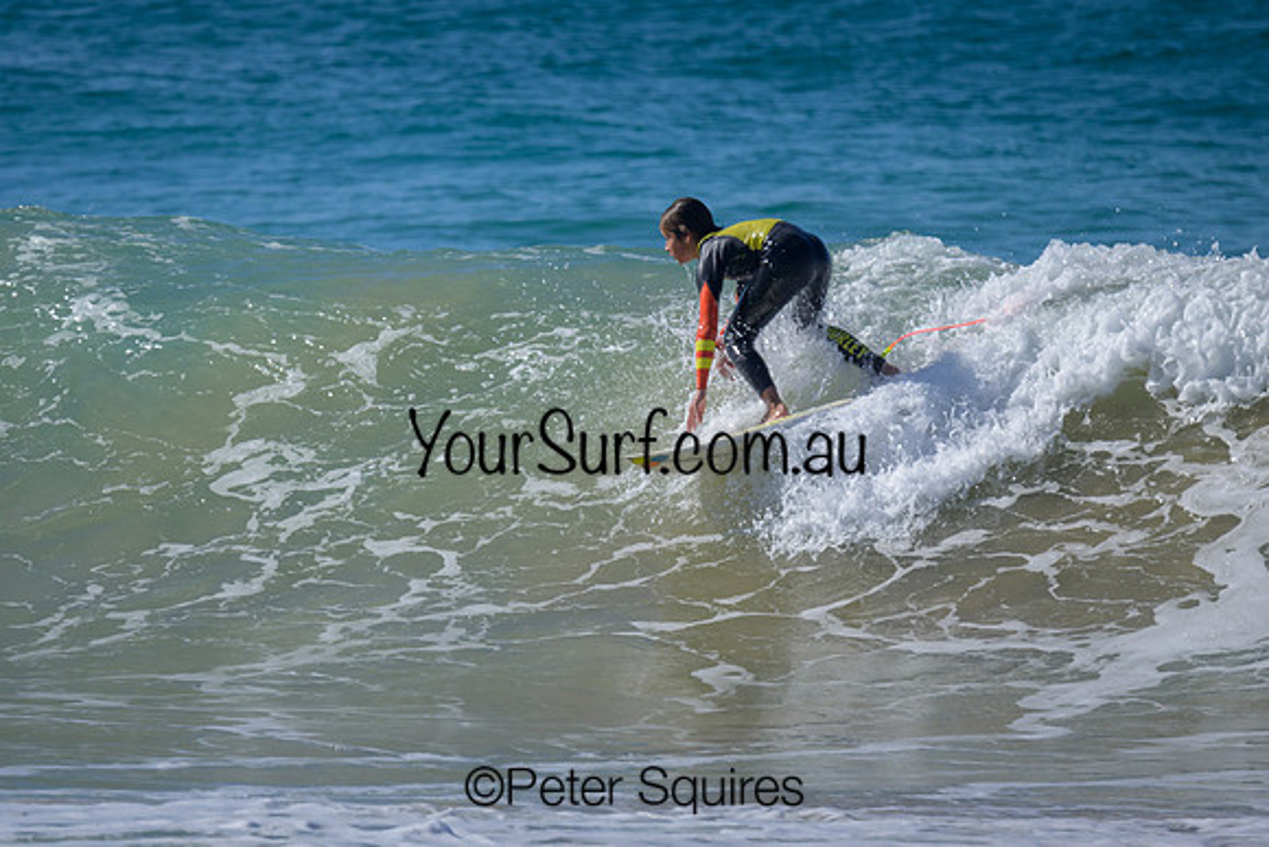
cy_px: 389
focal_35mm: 1099
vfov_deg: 1.3
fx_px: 38735
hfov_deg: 1.9
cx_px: 600
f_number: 6.3
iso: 280
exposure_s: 1/2000
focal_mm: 800
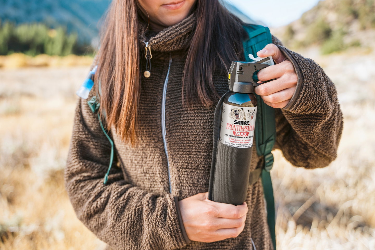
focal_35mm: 35
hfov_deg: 54.4
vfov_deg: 37.9
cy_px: 125
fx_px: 365
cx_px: 188
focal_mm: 35
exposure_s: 1/500
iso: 100
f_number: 2.8
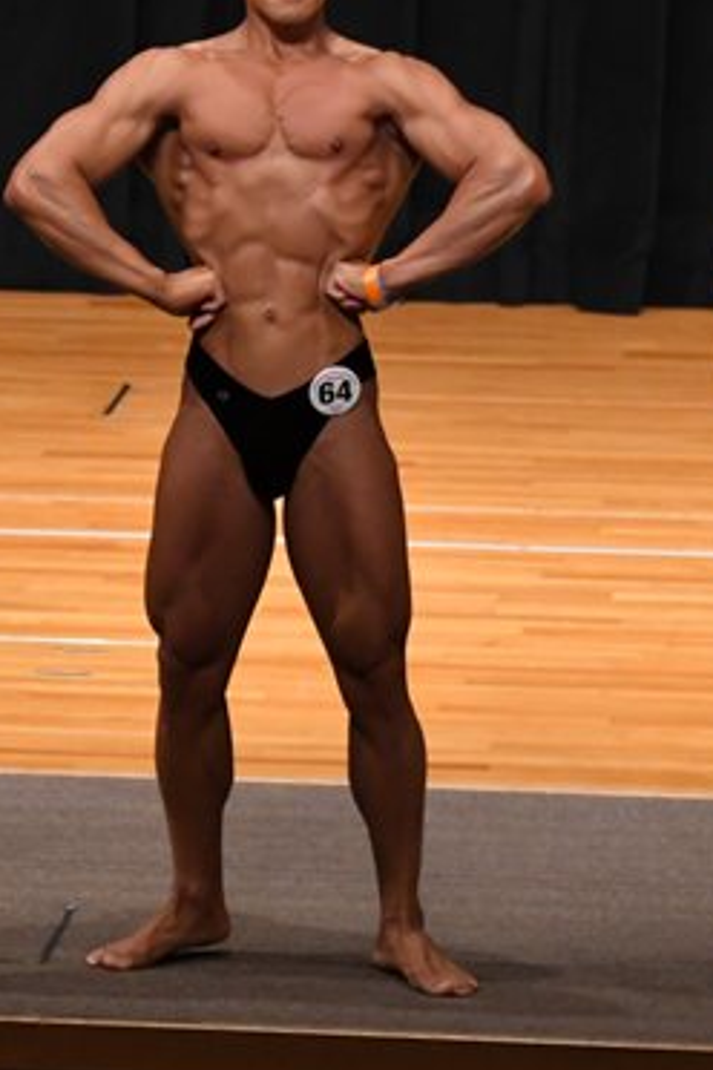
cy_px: 368
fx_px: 12506
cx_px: -295
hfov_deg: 3.3
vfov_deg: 4.9
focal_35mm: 421
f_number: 5.6
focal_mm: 135
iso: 4000
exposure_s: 1/400
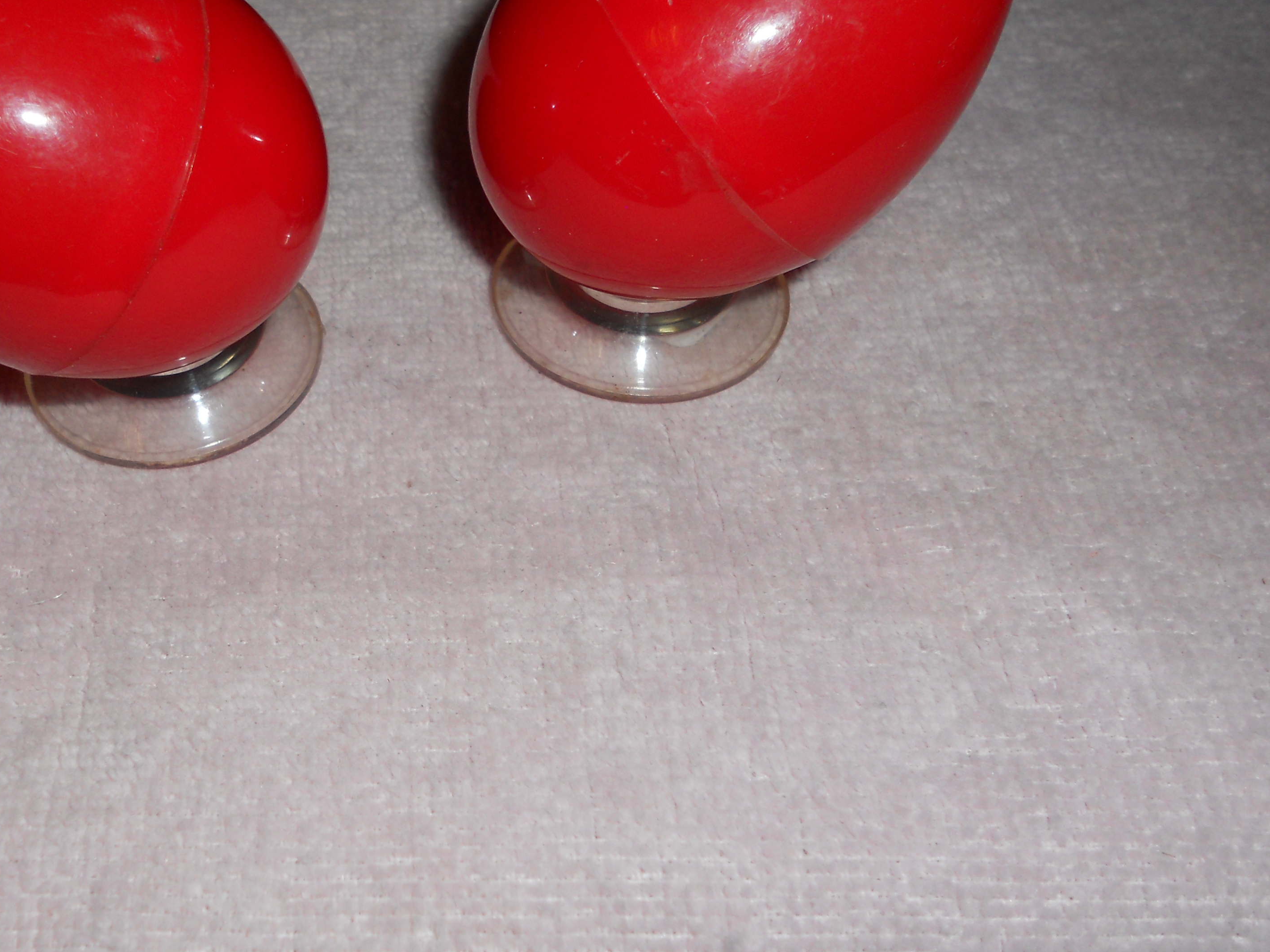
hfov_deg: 41.3
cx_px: 387
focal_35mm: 45
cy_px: 466
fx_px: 1651
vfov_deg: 32.2
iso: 80
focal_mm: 5.8
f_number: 8.8
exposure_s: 1/25
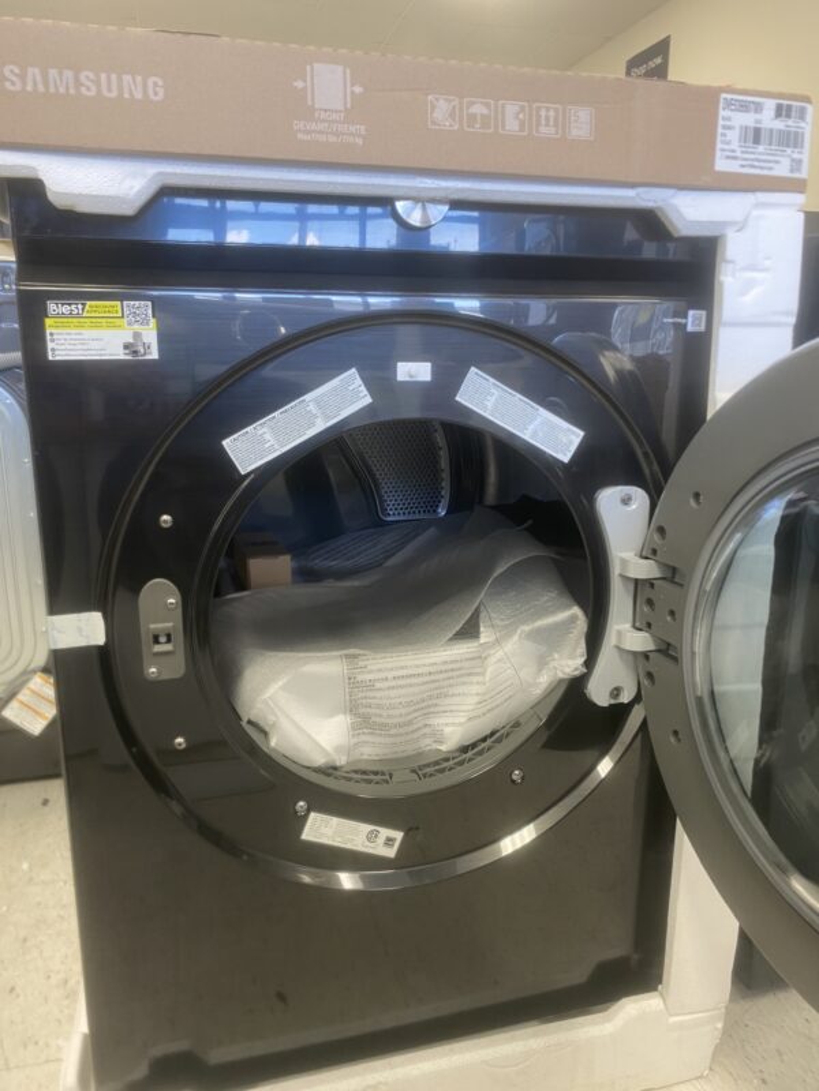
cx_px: 410
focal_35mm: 26
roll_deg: -1.0
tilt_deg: -12.0
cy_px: 546
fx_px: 820
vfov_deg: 67.3
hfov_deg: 53.1
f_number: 1.8
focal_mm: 4.25
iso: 100
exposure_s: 1/44
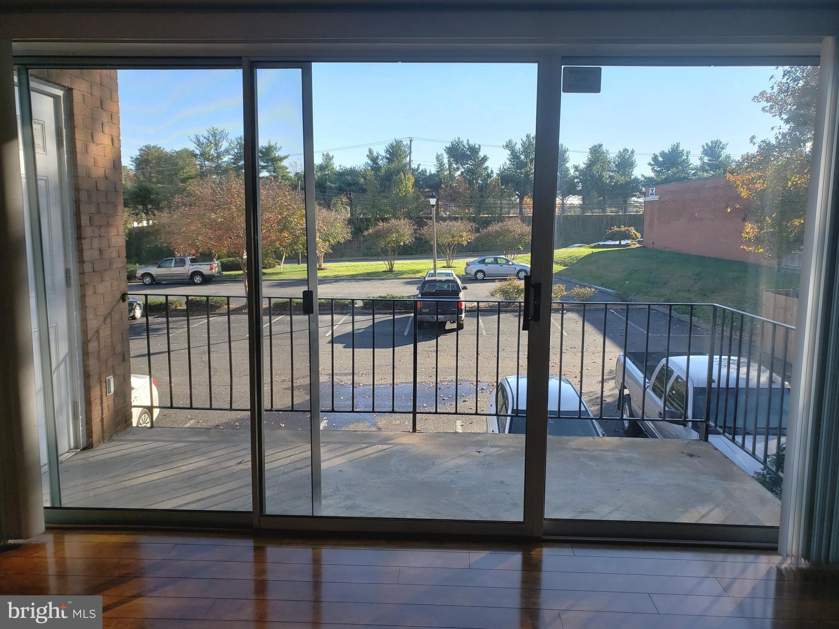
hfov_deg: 67.3
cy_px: 314
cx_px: 420
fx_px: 630
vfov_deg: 53.1
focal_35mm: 26
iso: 50
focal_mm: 4.3
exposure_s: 1/629
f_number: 2.4
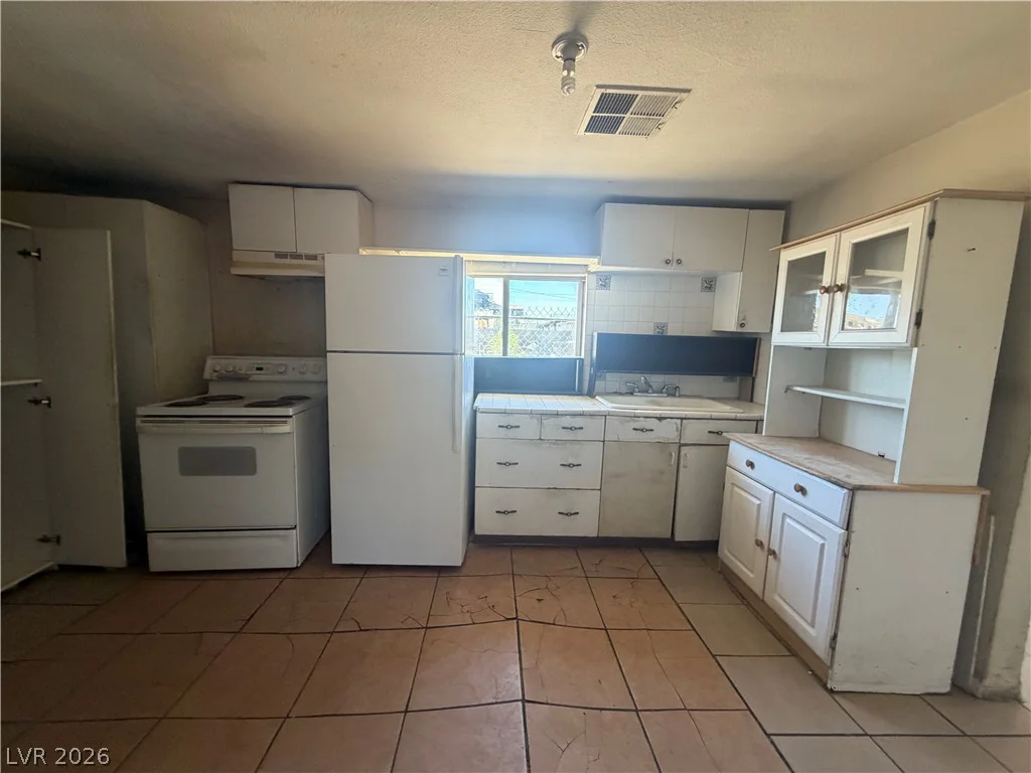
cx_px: 516
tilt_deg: -6.4
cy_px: 386
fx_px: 417
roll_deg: -0.9
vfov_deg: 85.7
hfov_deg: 102.1
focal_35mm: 14
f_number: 2.2
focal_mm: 2.22
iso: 320
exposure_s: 1/107
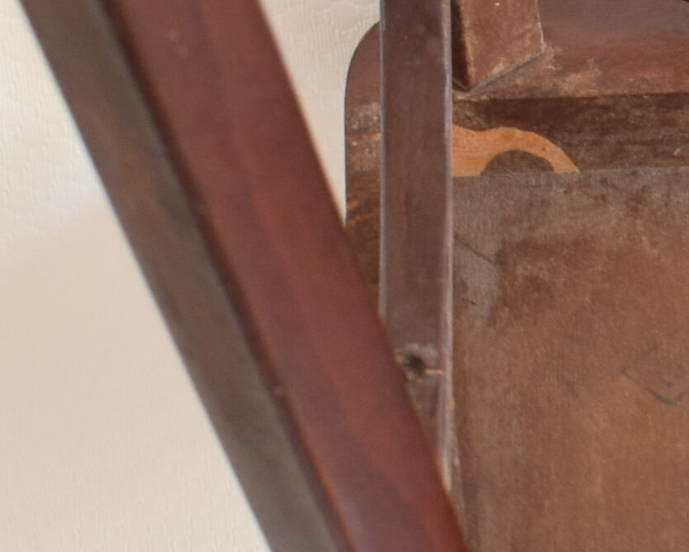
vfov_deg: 9.7
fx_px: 3254
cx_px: 912
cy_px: 405
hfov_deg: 11.7
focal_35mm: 160
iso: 400
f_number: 6.3
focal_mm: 21
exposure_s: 1/4
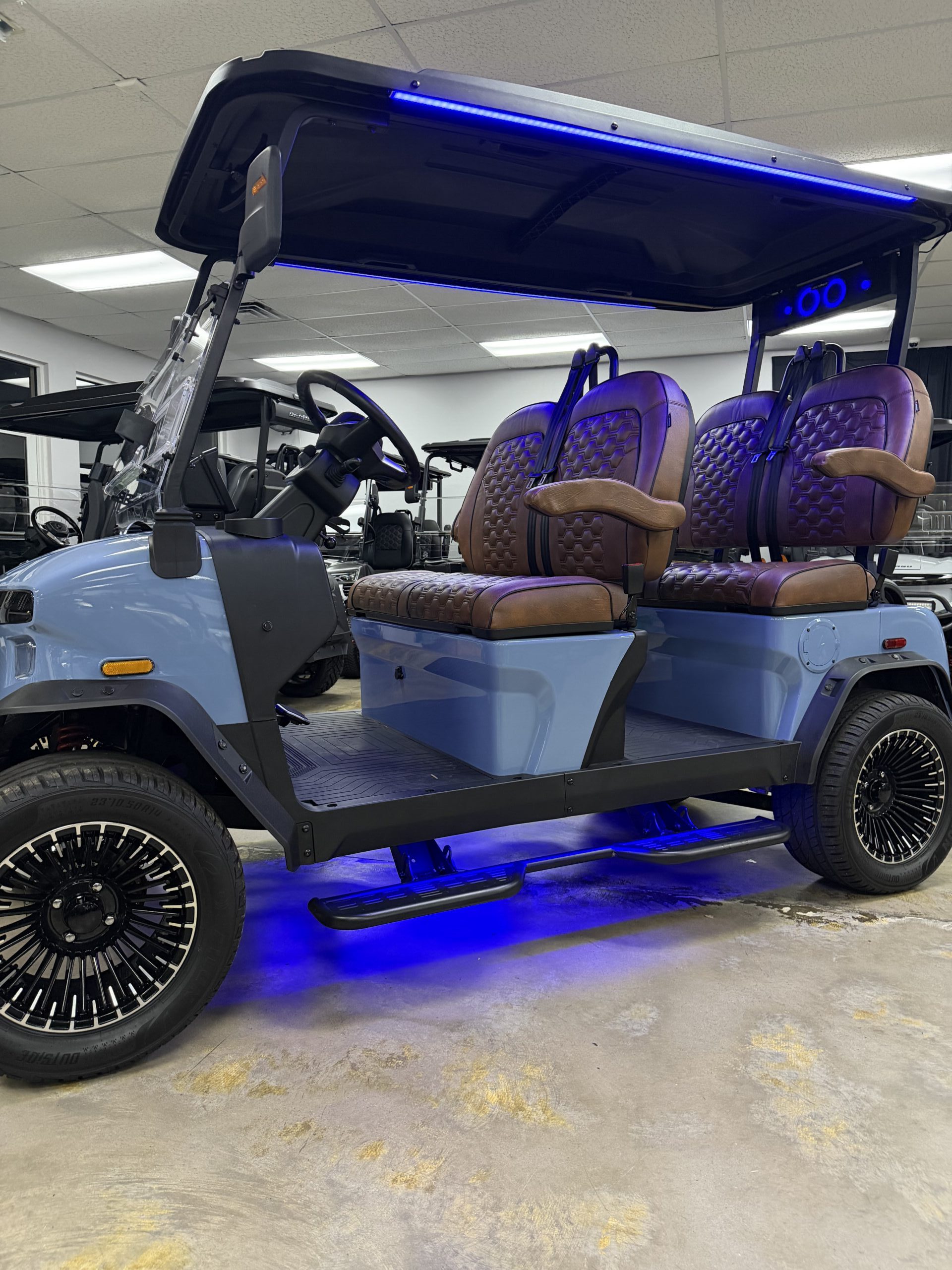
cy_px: 635
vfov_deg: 71.6
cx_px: 476
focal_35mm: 24
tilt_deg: -4.6
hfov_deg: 56.8
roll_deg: +0.0
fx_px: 880
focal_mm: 6.76
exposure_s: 1/60
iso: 500
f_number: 1.78
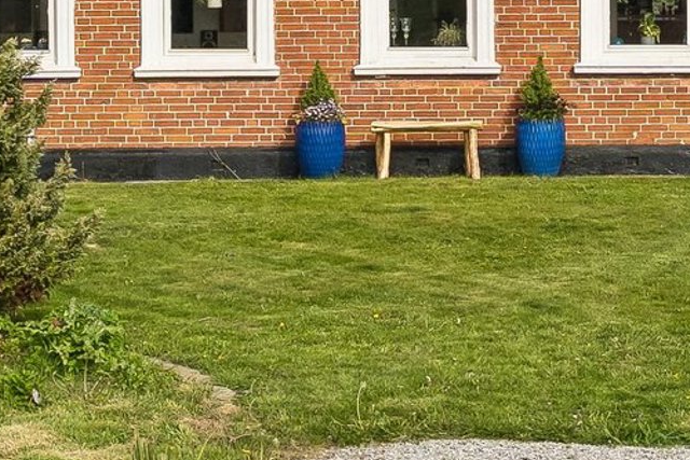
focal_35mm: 177
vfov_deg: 7.7
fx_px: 3393
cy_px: -24
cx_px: 488
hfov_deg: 11.6
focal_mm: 29.5
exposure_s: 1/640
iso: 200
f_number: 8
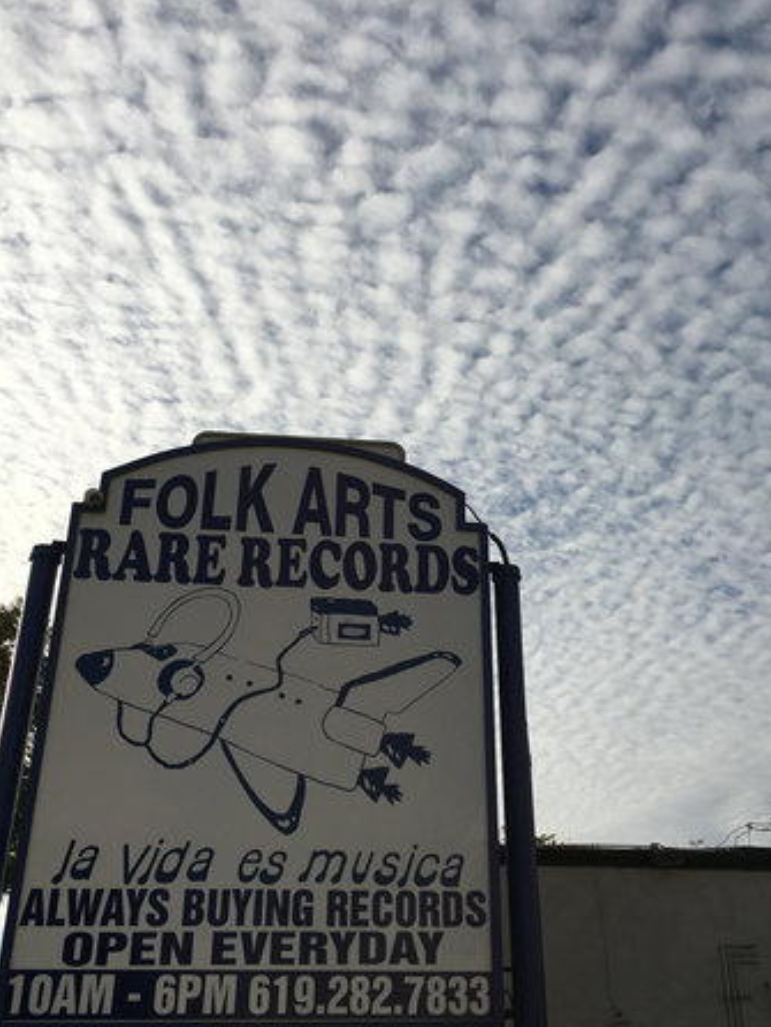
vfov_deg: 47.6
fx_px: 1157
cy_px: 428
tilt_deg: +32.0
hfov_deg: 36.8
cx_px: 440
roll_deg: +0.7
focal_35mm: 39
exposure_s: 1/3344
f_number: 2.2
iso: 25
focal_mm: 4.15
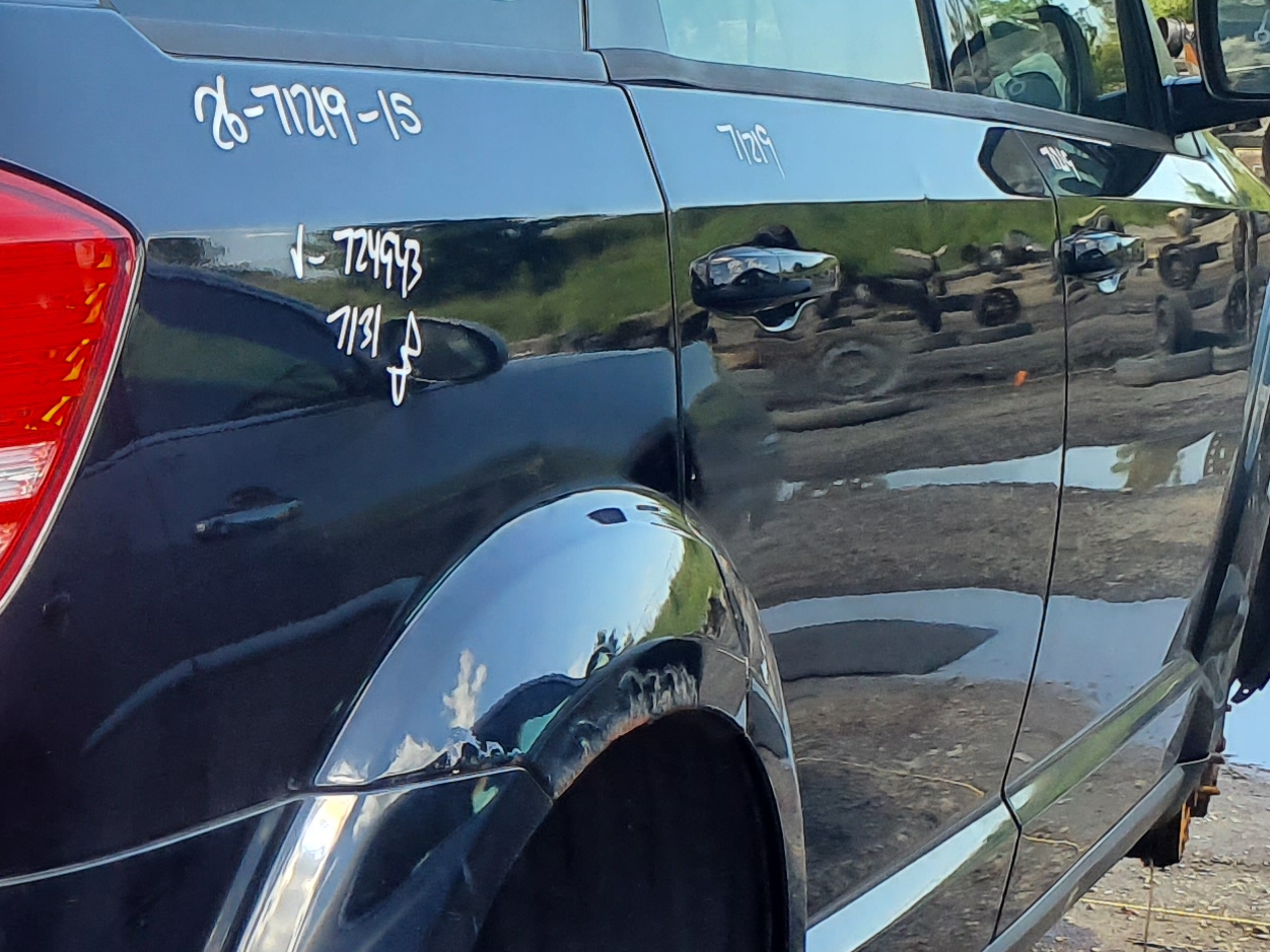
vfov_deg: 16.5
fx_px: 3265
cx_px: -489
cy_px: 729
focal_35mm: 89
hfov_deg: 19.8
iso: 40
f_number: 1.9
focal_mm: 3.58
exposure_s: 1/453
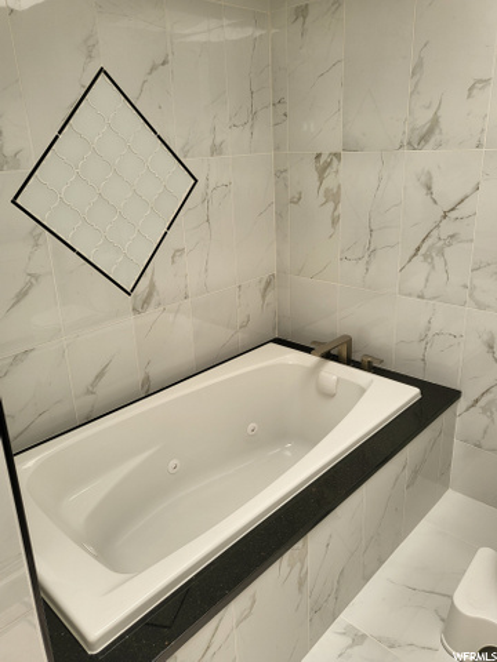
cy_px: 331
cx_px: 248
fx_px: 498
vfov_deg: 67.3
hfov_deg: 53.1
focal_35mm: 26
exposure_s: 1/120
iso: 50
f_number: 1.8
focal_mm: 4.25
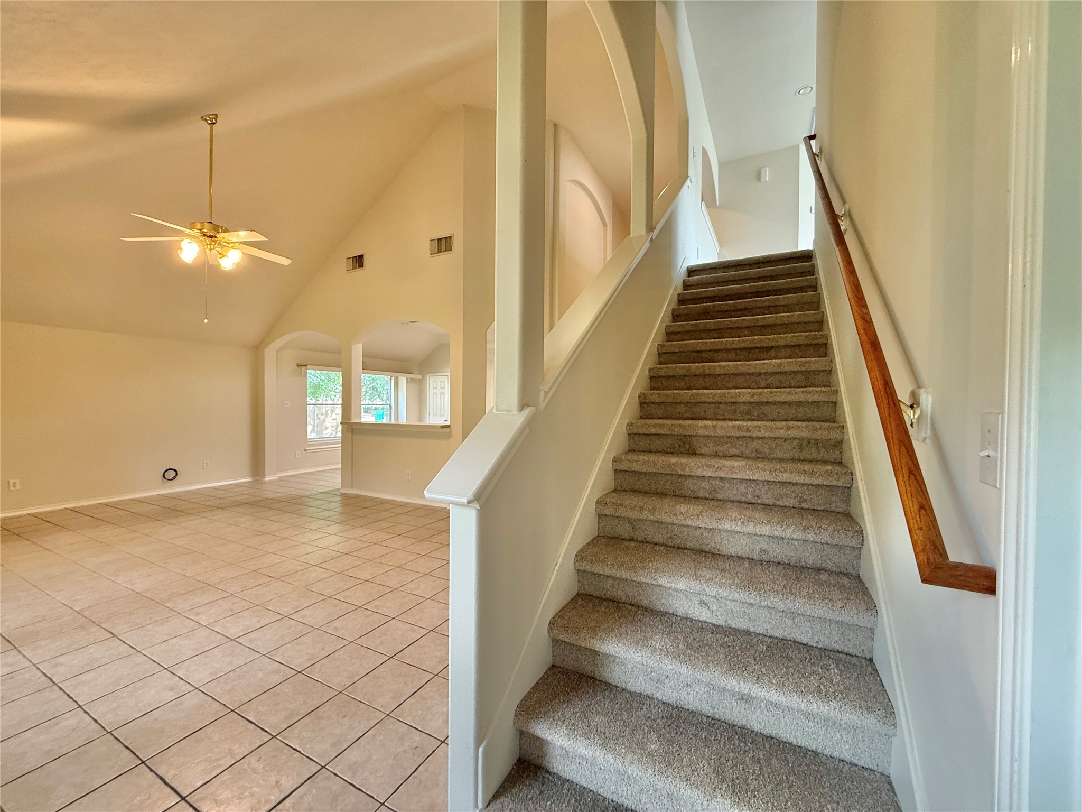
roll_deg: -0.5
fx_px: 438
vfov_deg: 85.7
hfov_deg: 102.1
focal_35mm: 14
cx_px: 541
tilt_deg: -0.4
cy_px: 406
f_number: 2.2
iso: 200
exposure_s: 1/60
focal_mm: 2.22
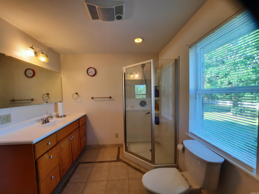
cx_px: 130
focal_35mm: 13
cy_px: 97
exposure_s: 1/40
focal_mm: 1.74
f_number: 2.2
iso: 64
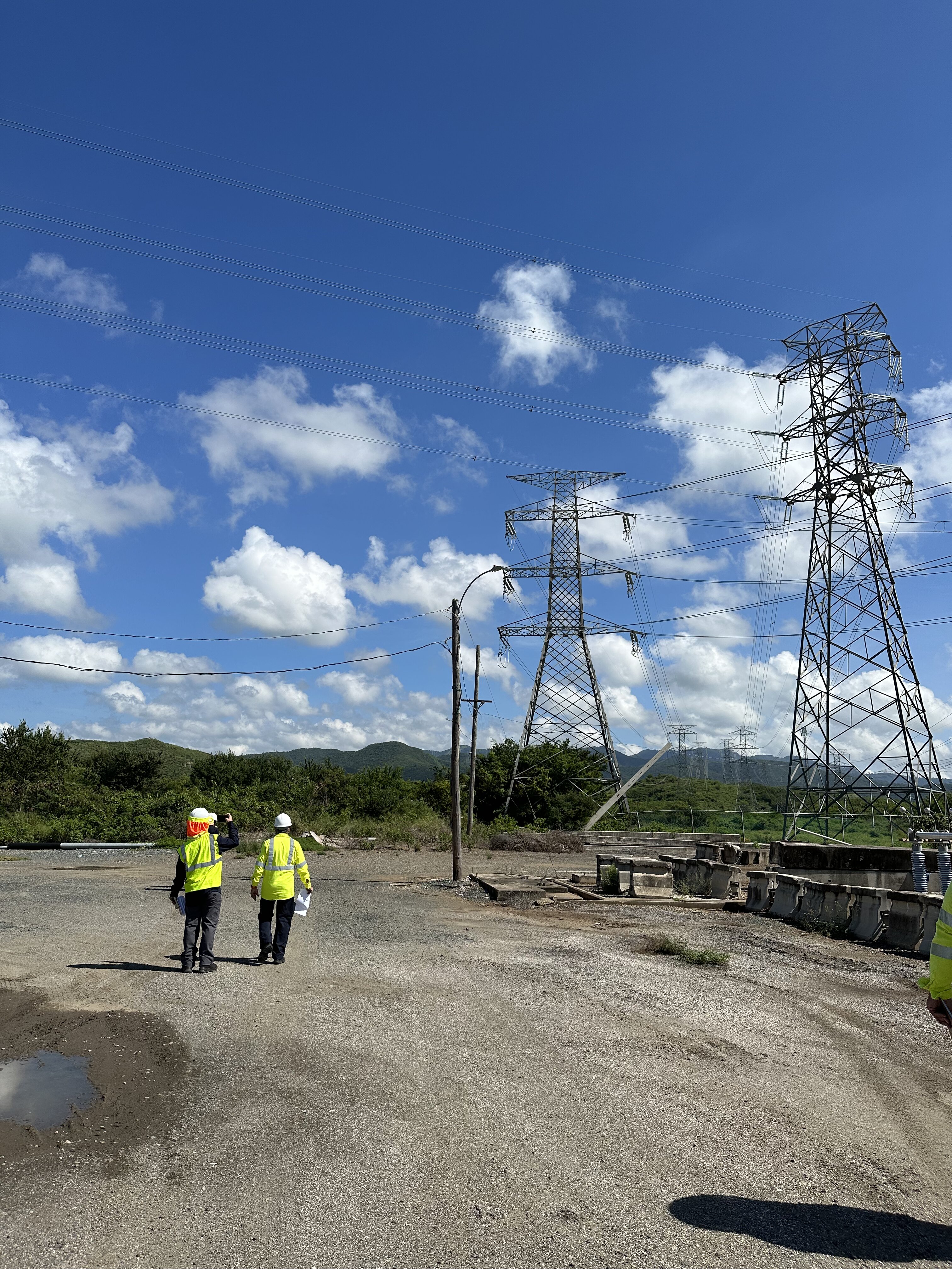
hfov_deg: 56.8
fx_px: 880
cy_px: 634
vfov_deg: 71.6
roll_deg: -1.6
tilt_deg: +12.1
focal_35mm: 24
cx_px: 476
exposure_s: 1/7042
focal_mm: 6.86
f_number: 1.78
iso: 80
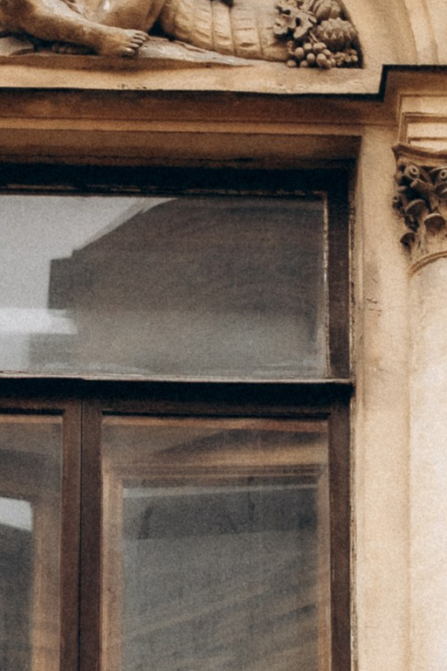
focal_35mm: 175
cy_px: 1626
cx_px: 124
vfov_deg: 10.2
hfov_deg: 7.8
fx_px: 3259
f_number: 1.4
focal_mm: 35
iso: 800
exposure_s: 1/2500
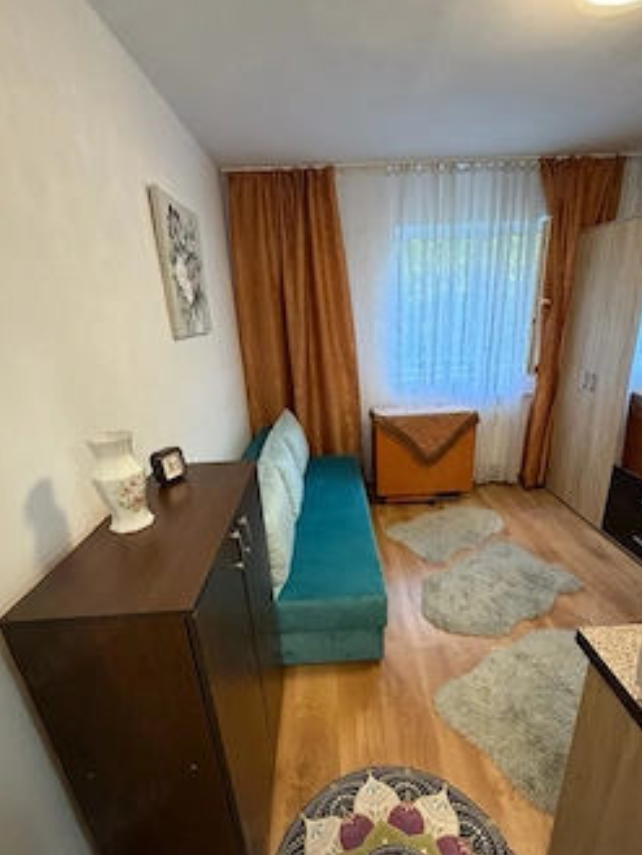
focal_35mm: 17
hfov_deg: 74.7
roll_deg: +2.7
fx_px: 420
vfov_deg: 90.7
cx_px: 340
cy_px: 468
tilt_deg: -20.7
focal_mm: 2.22
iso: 400
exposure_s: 1/50
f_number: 2.2
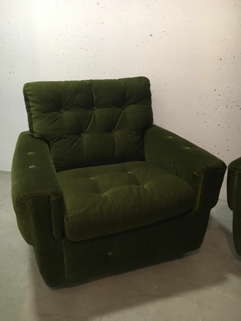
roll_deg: -0.2
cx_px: 120
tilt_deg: -20.3
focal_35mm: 29
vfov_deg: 61.7
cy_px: 160
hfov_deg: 48.2
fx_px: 269
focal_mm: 4.15
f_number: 2.2
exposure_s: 1/24
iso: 200
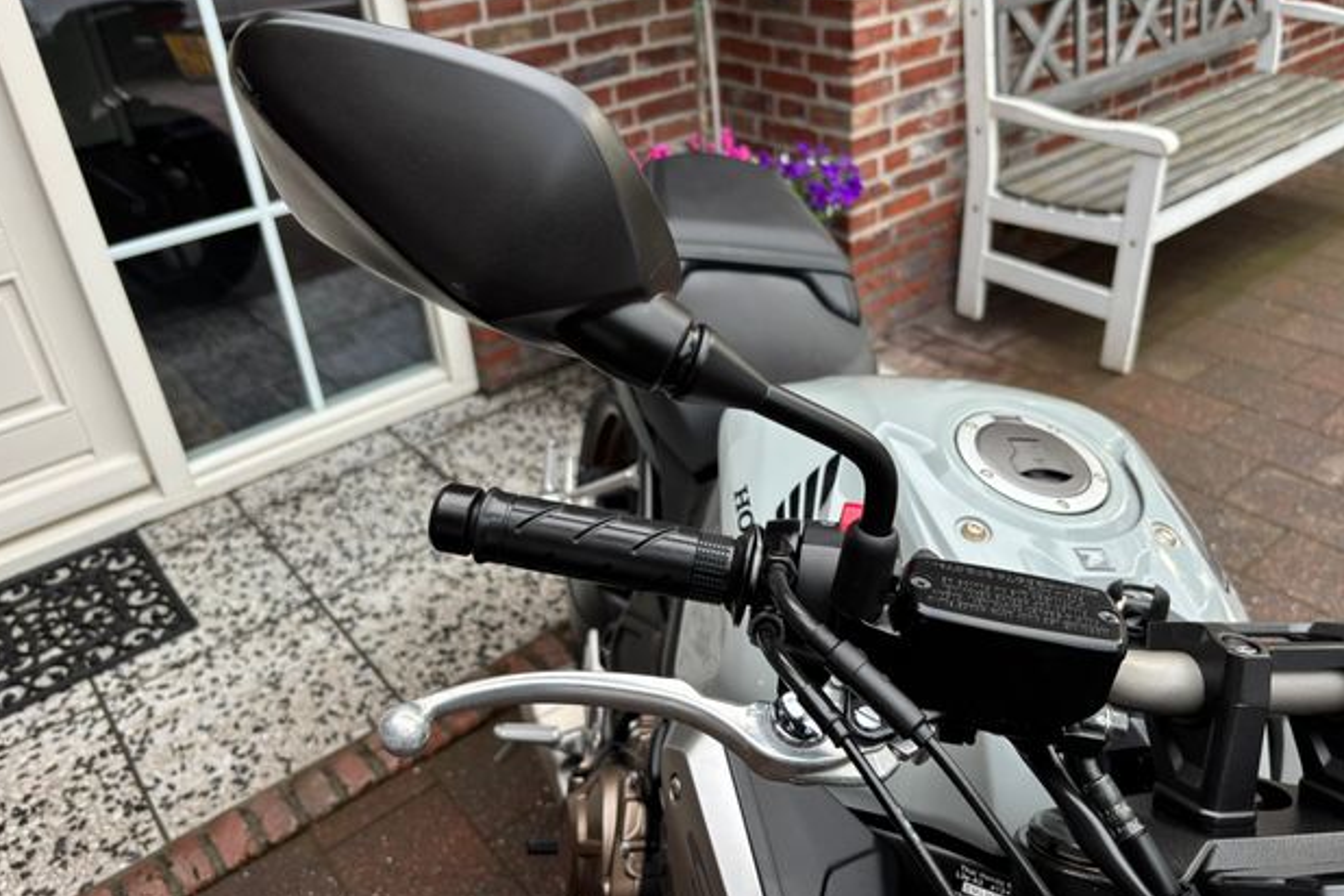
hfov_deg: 65.5
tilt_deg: -30.6
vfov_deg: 46.4
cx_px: 685
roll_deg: +4.3
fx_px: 1045
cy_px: 422
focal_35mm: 28
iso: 80
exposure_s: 1/121
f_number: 1.6
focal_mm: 5.96
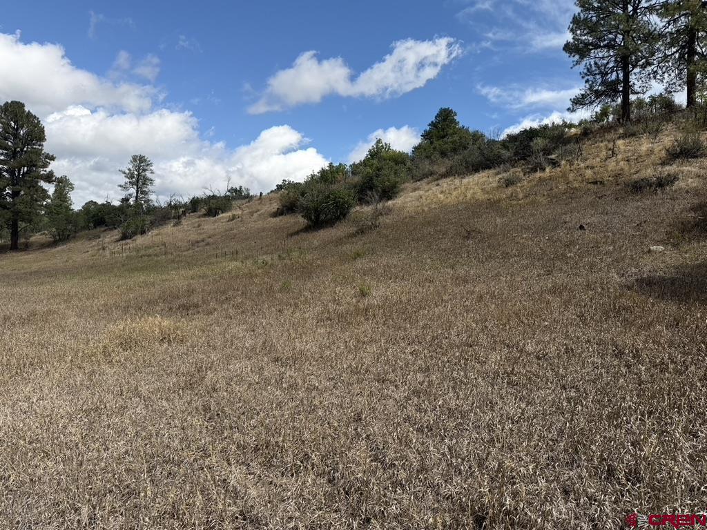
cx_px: 354
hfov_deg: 71.6
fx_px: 490
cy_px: 265
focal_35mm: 24
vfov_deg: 56.8
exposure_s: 1/4673
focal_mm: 6.76
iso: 80
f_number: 1.78
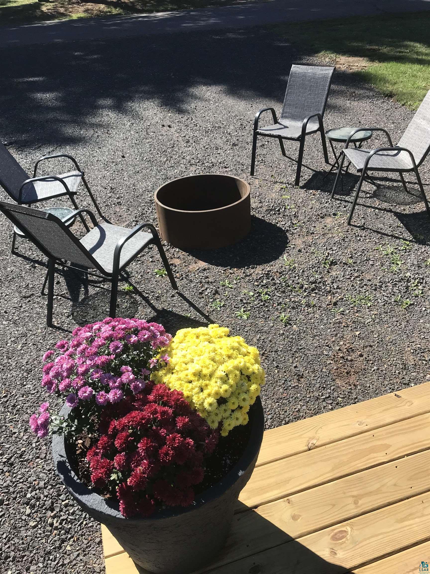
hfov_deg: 49.7
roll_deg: +2.1
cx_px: 215
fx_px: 464
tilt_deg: -33.0
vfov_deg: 63.4
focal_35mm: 28
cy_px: 287
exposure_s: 1/1294
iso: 20
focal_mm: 3.99
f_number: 1.8
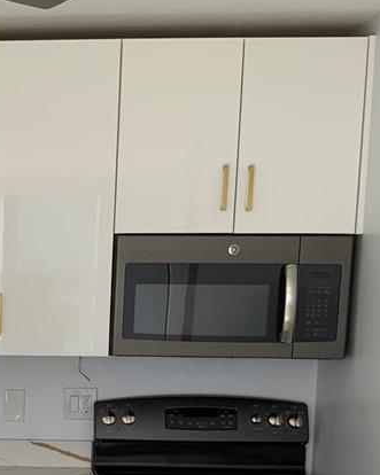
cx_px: -68
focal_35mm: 70
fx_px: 984
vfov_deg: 26.3
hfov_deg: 20.5
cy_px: 425
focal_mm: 3
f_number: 1.8
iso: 20
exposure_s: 1/120
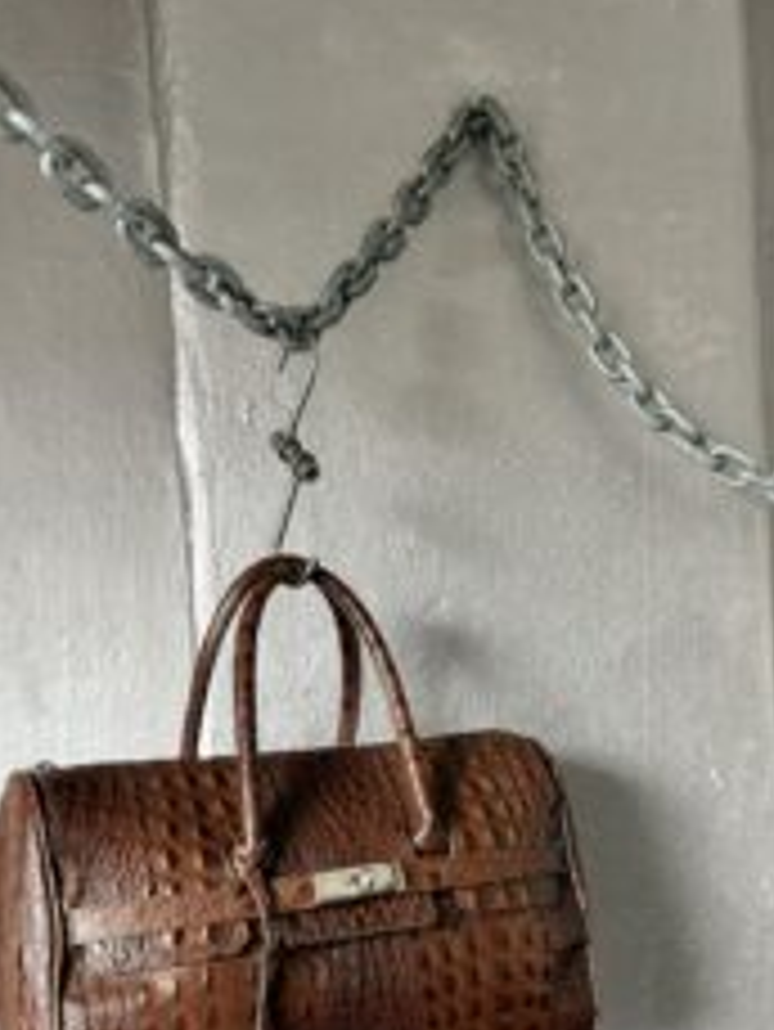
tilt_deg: +0.8
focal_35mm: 37
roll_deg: -1.3
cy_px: 695
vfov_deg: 49.2
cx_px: 371
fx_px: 1102
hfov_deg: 38.7
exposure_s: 1/60
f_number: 1.78
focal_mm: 6.76
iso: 250
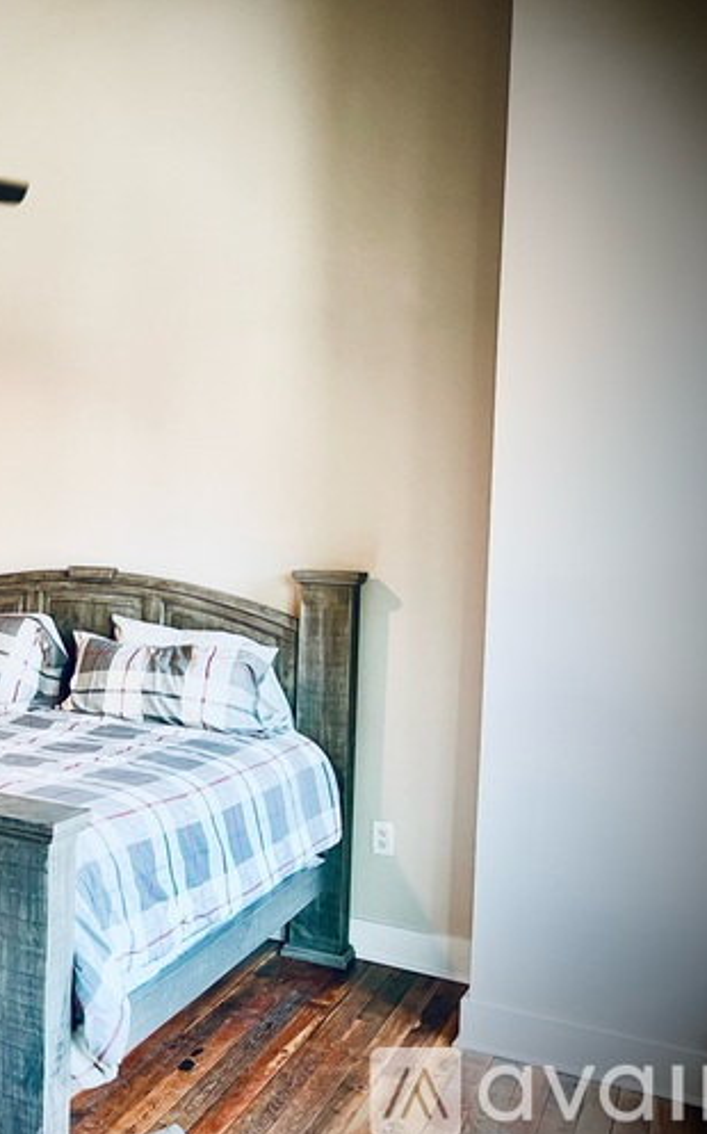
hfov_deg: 31.4
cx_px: -22
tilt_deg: -2.5
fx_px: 1142
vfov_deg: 52.8
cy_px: 568
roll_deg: -2.2
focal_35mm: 37
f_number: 1.5
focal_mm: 5.7
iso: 160
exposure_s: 1/60
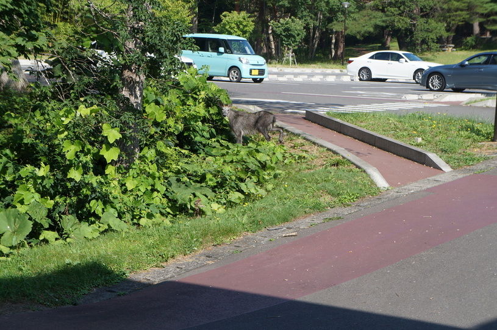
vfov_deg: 16.5
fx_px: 1137
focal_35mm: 82
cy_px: 165
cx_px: 248
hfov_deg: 24.6
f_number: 8
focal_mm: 55
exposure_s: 1/400
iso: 200
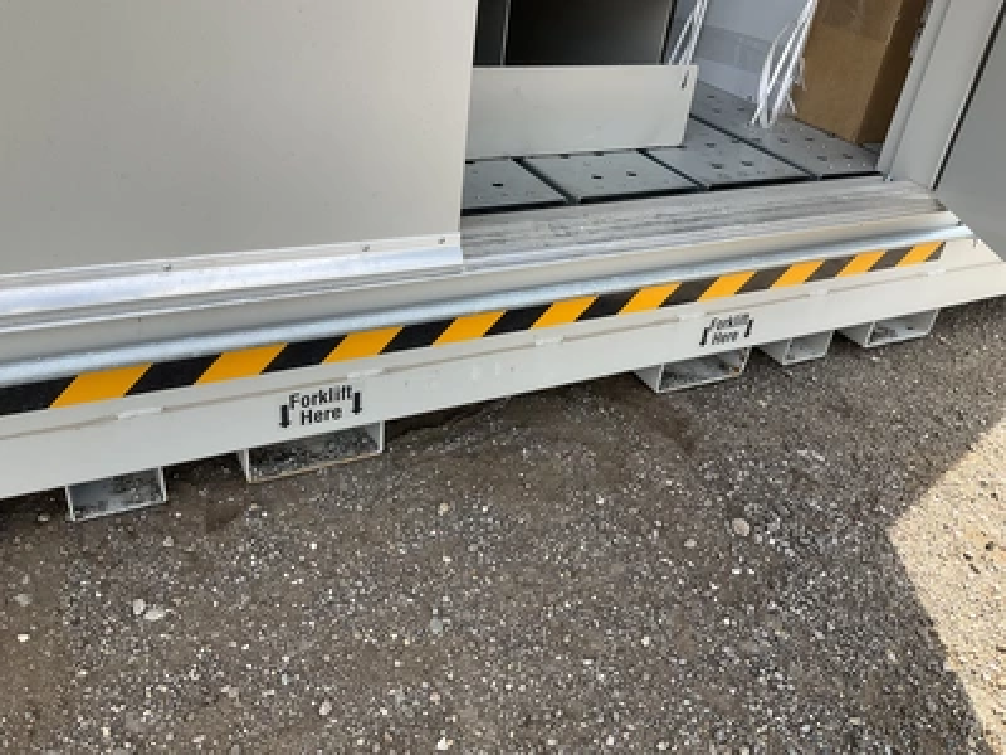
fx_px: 843
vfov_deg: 48.2
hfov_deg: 61.7
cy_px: 378
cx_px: 503
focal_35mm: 29
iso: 25
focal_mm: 3
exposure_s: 1/292
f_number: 1.8
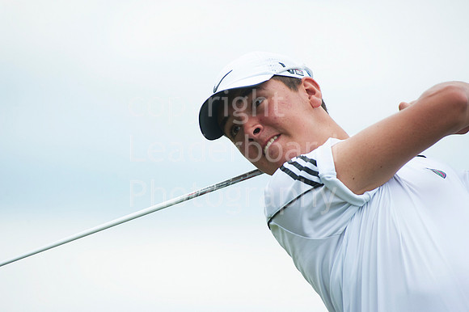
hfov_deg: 3.4
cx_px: 234
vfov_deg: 2.3
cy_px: 156
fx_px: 7812
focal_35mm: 600
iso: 800
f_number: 5.6
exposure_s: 1/1000
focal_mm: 600
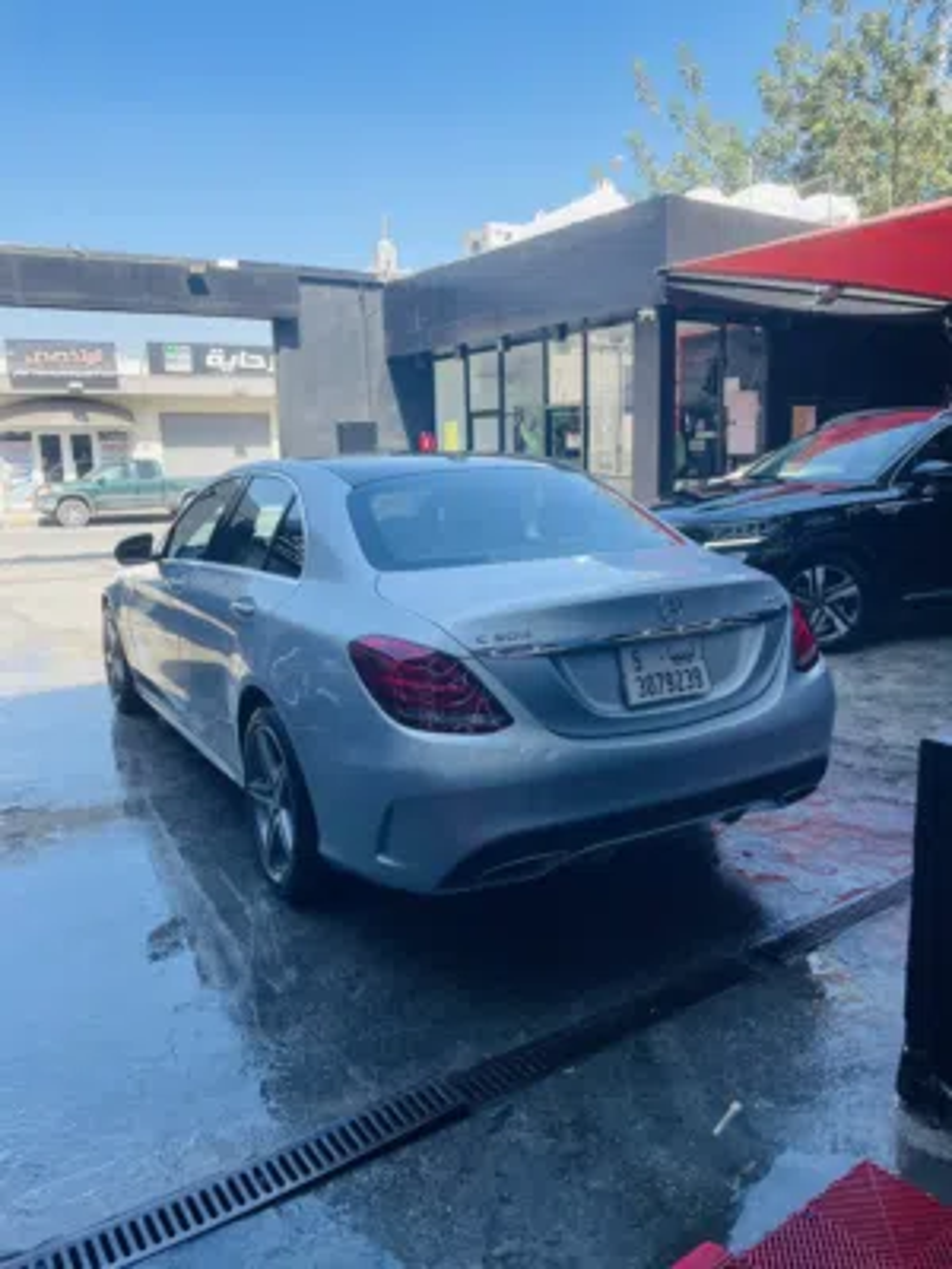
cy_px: 634
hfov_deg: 53.1
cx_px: 476
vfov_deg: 67.3
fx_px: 953
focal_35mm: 26
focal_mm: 4.2
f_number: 1.6
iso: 32
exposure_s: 1/690
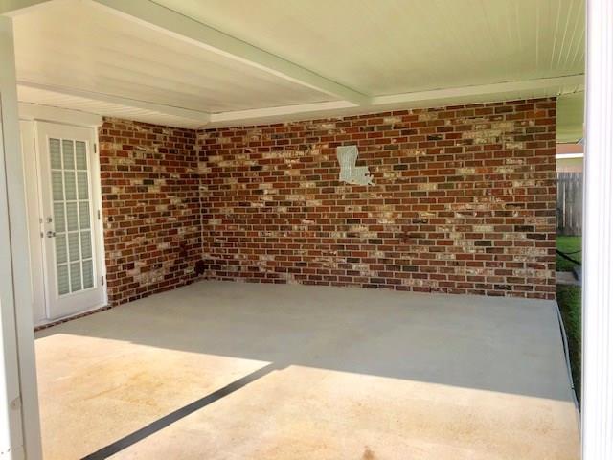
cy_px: 230
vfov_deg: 49.7
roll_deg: +3.7
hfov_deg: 63.4
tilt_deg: -3.8
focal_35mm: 28
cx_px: 306
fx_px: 496
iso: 25
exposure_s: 1/4000
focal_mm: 4
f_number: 1.8
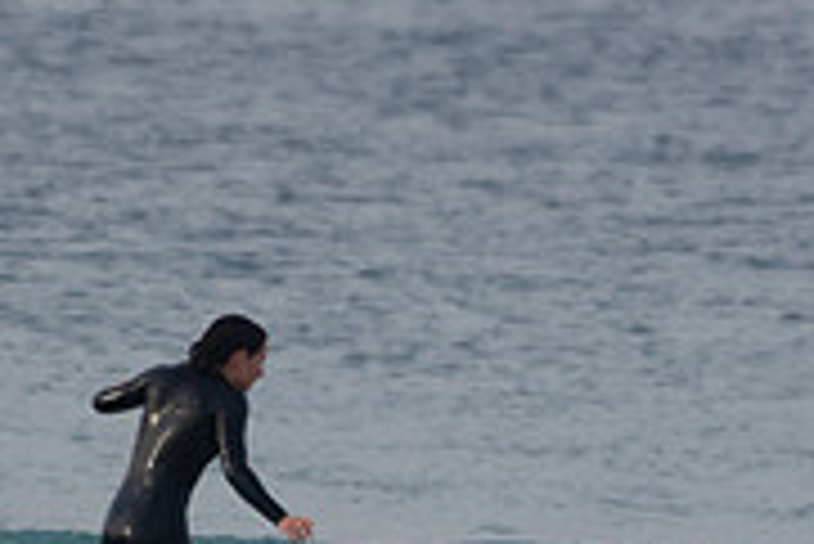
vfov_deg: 0.9
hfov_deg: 1.3
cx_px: 369
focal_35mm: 1538
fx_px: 34803
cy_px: 726
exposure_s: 1/2000
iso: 500
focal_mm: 320
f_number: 5.6
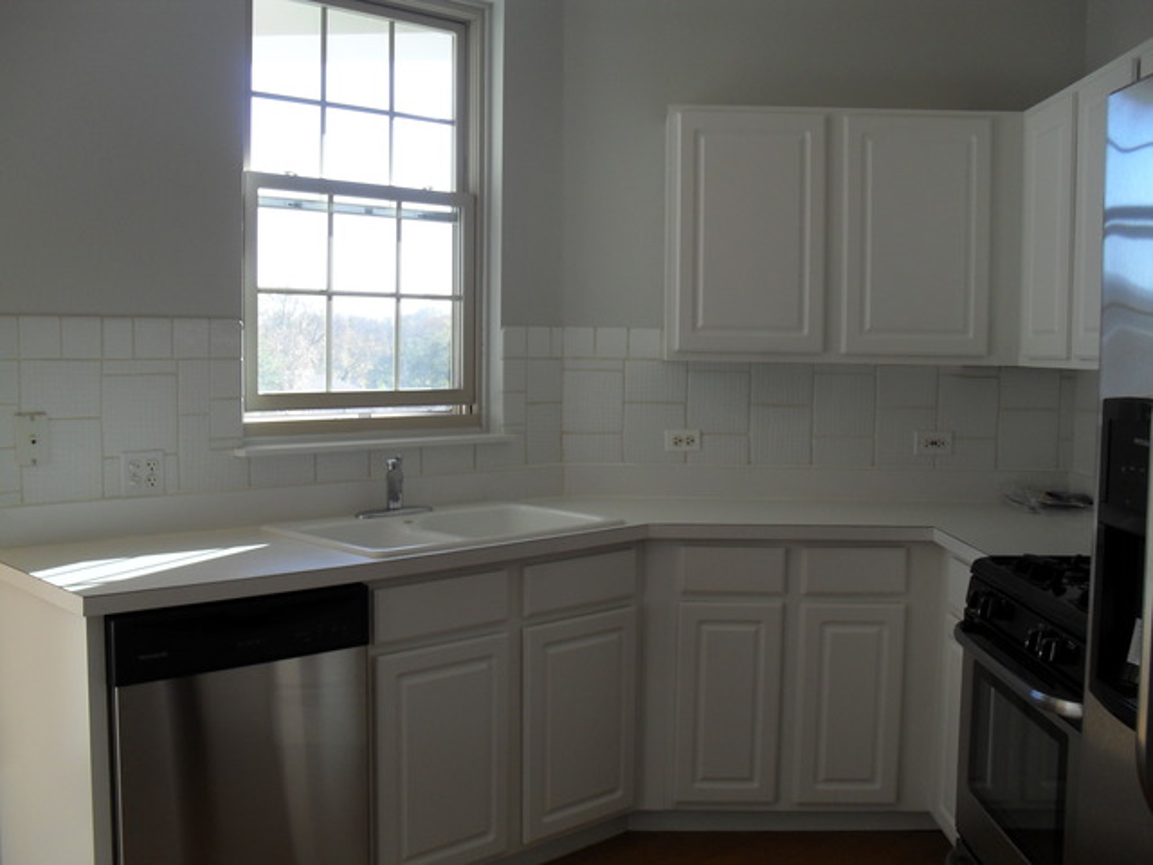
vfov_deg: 40.7
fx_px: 1166
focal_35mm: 35
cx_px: 576
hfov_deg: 52.6
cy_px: 432
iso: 100
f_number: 3.2
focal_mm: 6.3
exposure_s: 1/90
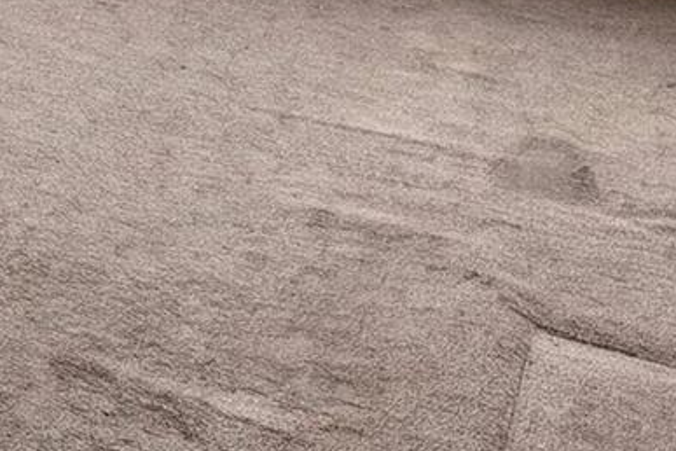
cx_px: -409
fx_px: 1690
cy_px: -616
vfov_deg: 12.2
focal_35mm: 90
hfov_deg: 19.1
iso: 200
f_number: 11
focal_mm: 17
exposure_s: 1/2
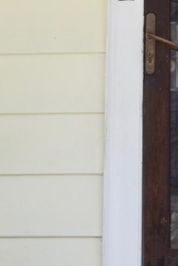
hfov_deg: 4.8
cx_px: 76
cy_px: -91
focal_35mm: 285
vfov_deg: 7.1
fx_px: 2111
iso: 200
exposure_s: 1/100
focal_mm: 70
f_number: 11
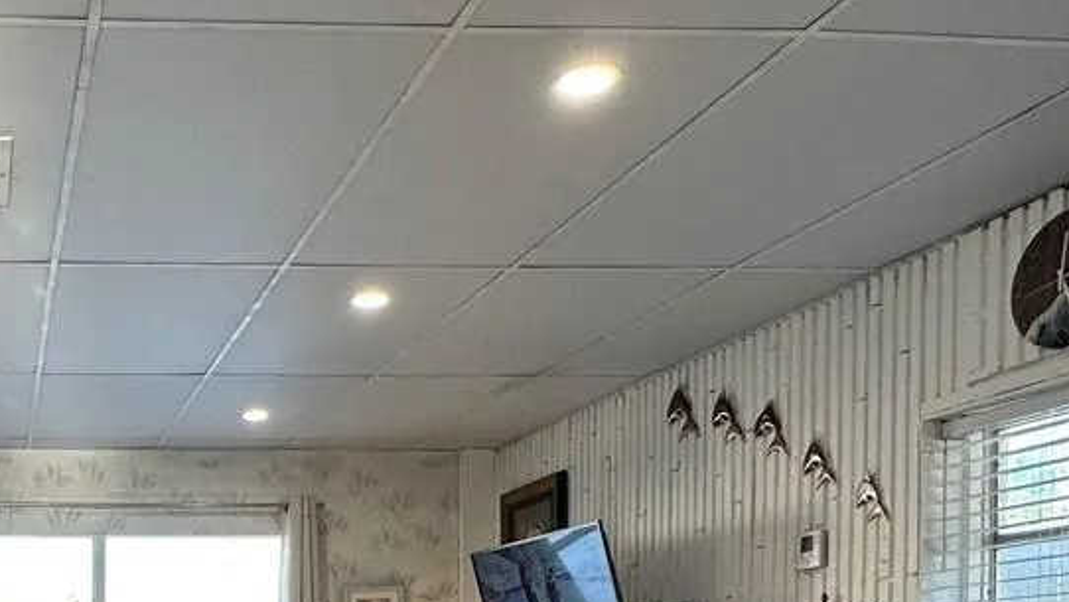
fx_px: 1276
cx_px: 47
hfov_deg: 40.8
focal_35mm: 45
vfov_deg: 24.3
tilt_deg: -1.1
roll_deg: -0.2
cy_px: 709
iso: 125
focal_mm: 2.22
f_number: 2.2
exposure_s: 1/120
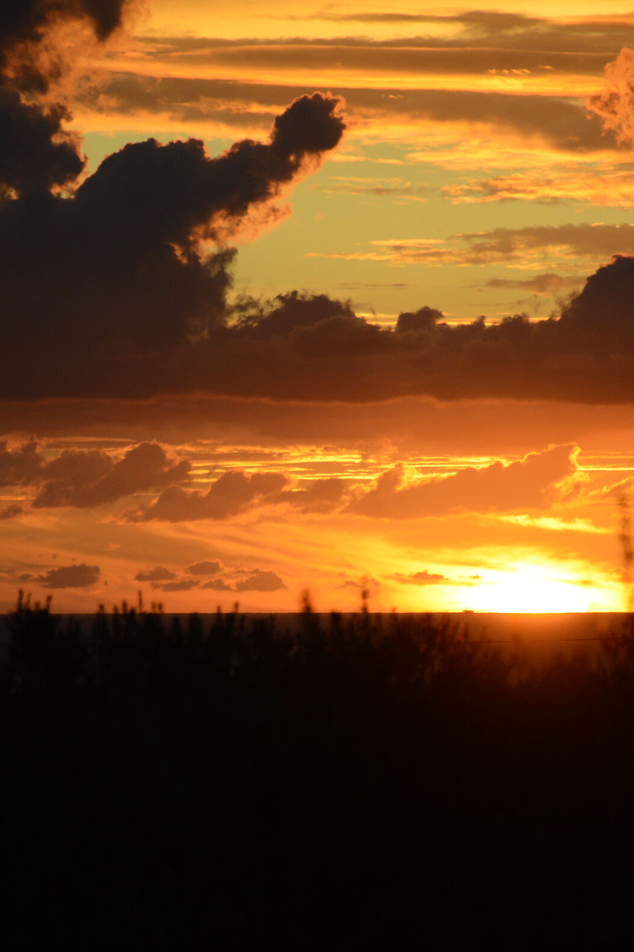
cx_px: 275
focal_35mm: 316
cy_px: 476
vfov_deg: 6.5
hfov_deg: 4.3
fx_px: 8351
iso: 400
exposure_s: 1/500
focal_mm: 140
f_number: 5.6
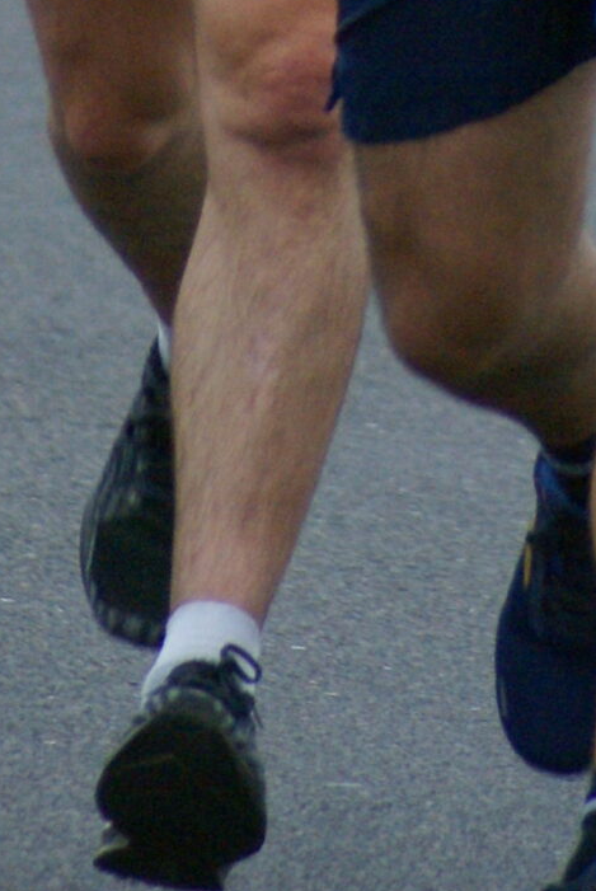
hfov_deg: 1.0
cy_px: -670
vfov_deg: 1.5
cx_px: 445
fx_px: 33911
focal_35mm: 1369
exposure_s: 1/320
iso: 800
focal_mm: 250
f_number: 5.6
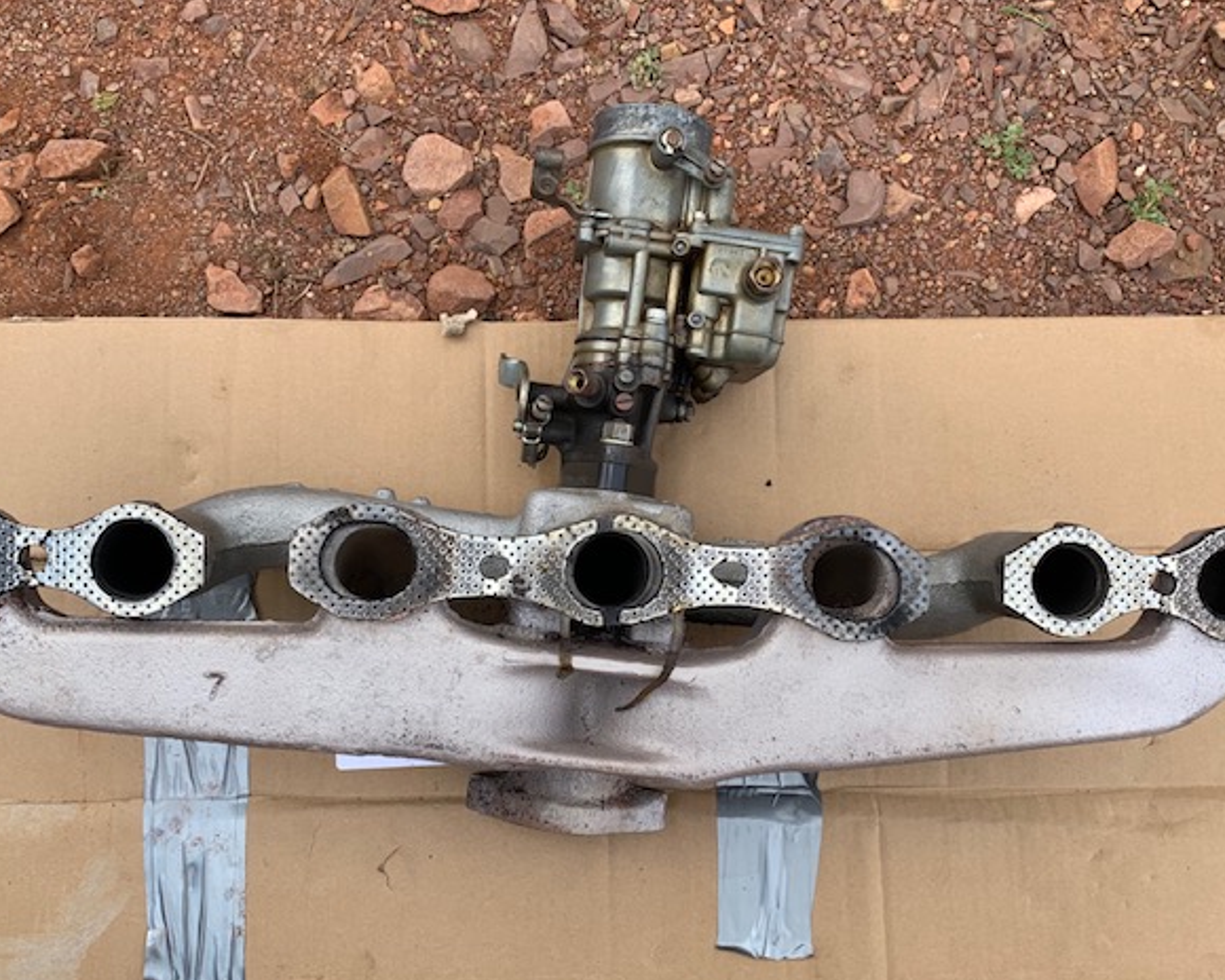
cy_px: 505
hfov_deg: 62.2
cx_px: 583
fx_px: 1015
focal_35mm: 28
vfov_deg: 51.5
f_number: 1.8
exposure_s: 1/461
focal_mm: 4.25
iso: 25
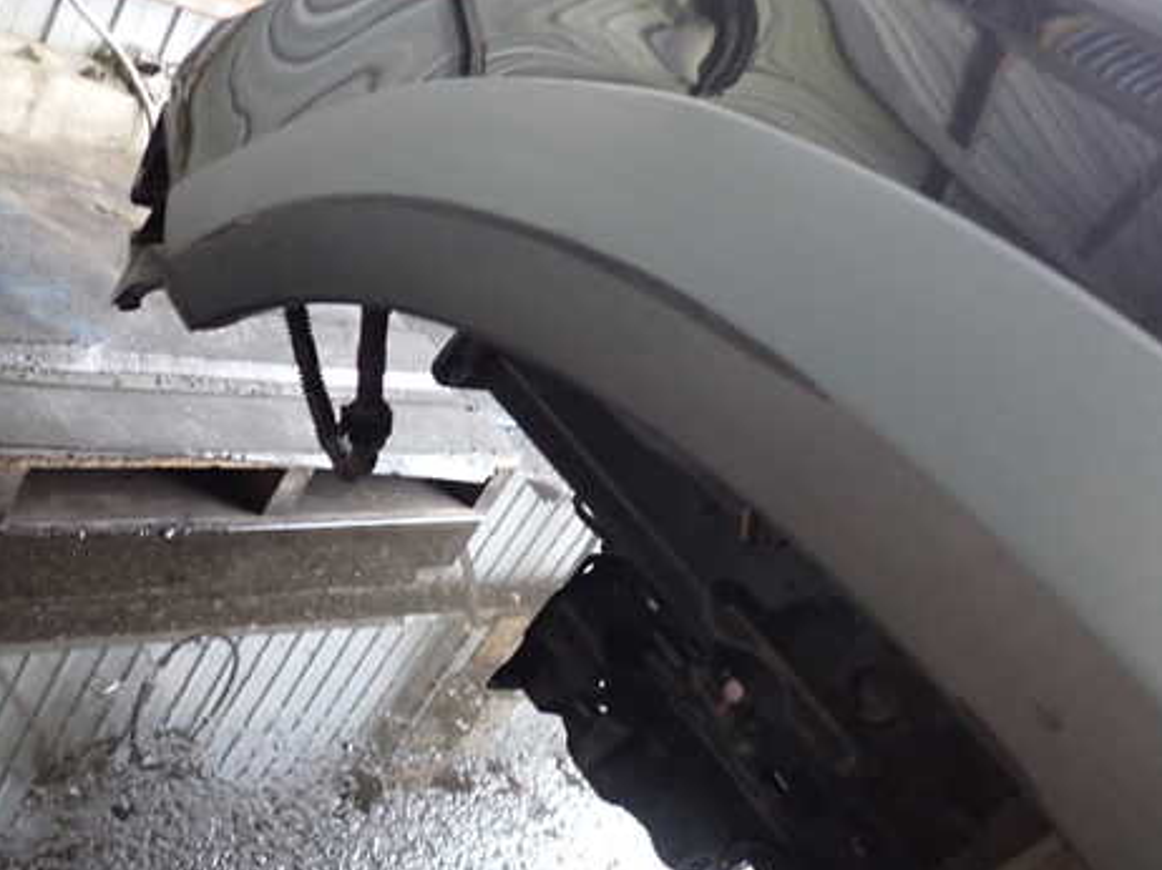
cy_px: 458
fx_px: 1308
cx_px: 624
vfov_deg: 36.8
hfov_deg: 47.8
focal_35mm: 39
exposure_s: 1/30
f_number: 2.3
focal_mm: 5.4
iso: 640
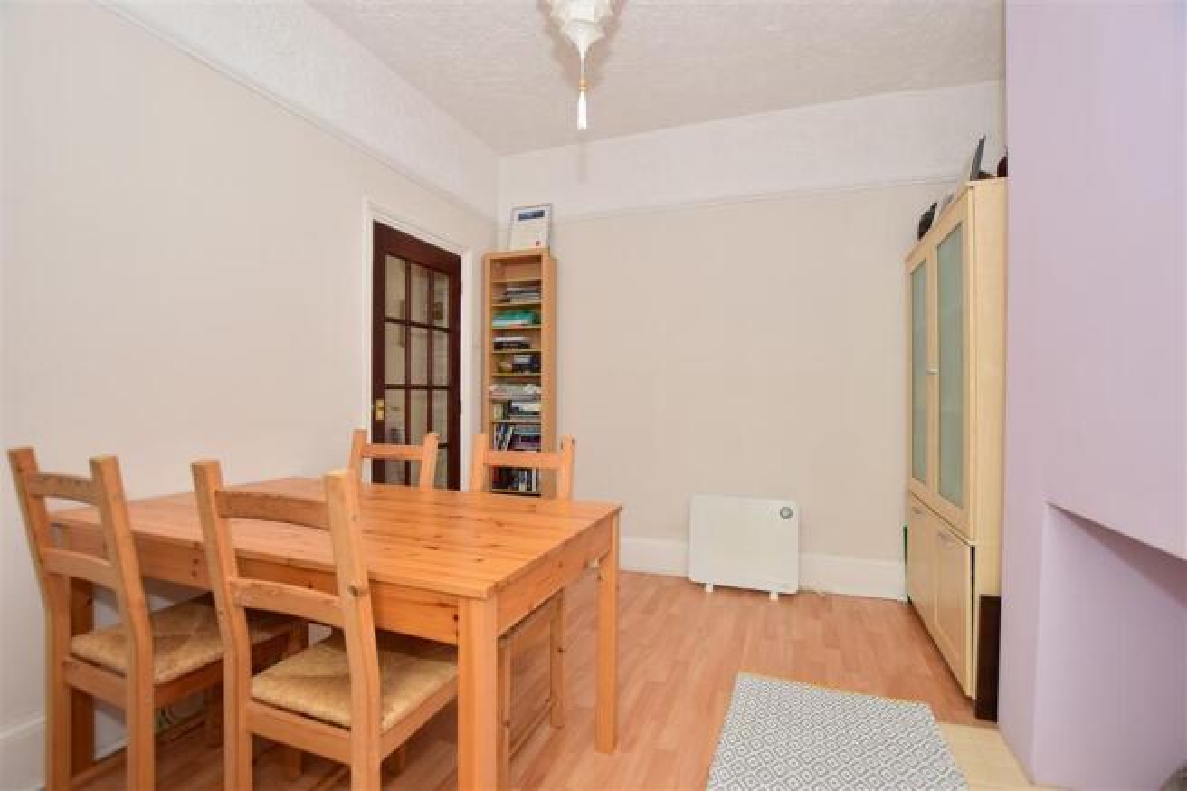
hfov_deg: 100.4
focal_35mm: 15
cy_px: 396
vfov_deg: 77.3
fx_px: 494
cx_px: 594
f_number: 5
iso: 200
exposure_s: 1/60
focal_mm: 10
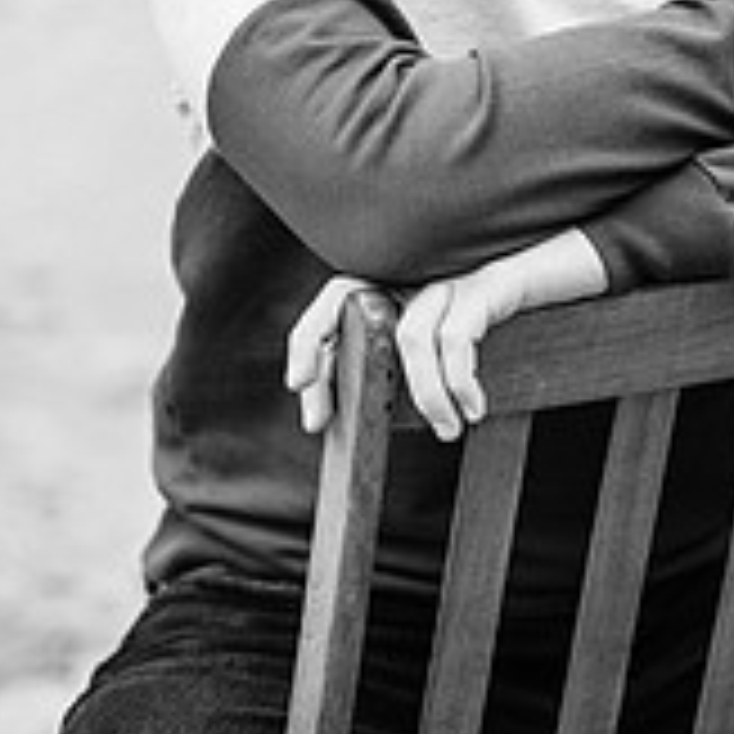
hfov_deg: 8.8
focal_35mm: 199
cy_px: -243
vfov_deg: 8.7
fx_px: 4774
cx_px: 603
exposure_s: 1/500
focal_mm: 85
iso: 250
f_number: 2.8
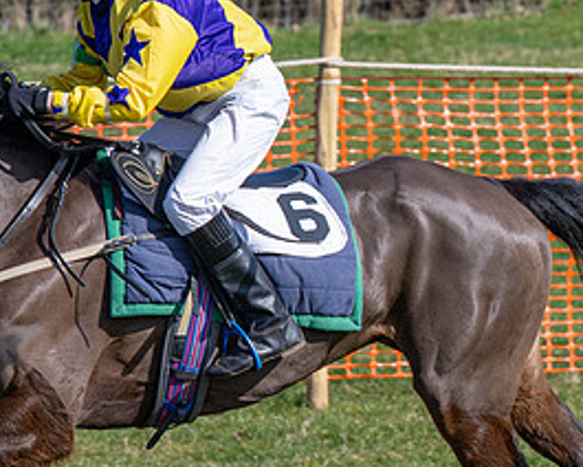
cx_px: 228
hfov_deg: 5.7
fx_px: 5832
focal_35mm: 338
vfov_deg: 4.6
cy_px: 216
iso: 200
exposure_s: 1/1250
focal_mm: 86
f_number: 5
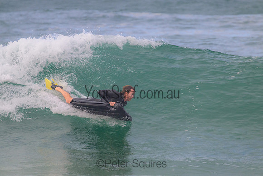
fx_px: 5846
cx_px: 132
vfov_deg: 1.7
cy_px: 88
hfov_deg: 2.6
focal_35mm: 800
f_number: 11
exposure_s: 1/1250
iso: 1800
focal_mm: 800
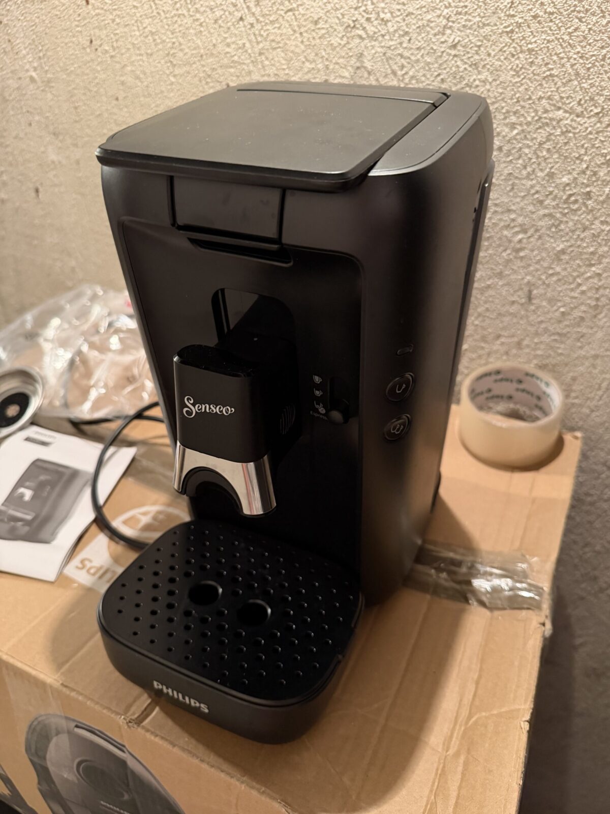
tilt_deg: -35.8
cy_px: 407
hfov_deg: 56.8
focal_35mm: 24
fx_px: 564
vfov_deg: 71.6
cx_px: 305
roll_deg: +1.6
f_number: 1.78
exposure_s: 1/25
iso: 800
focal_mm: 6.76
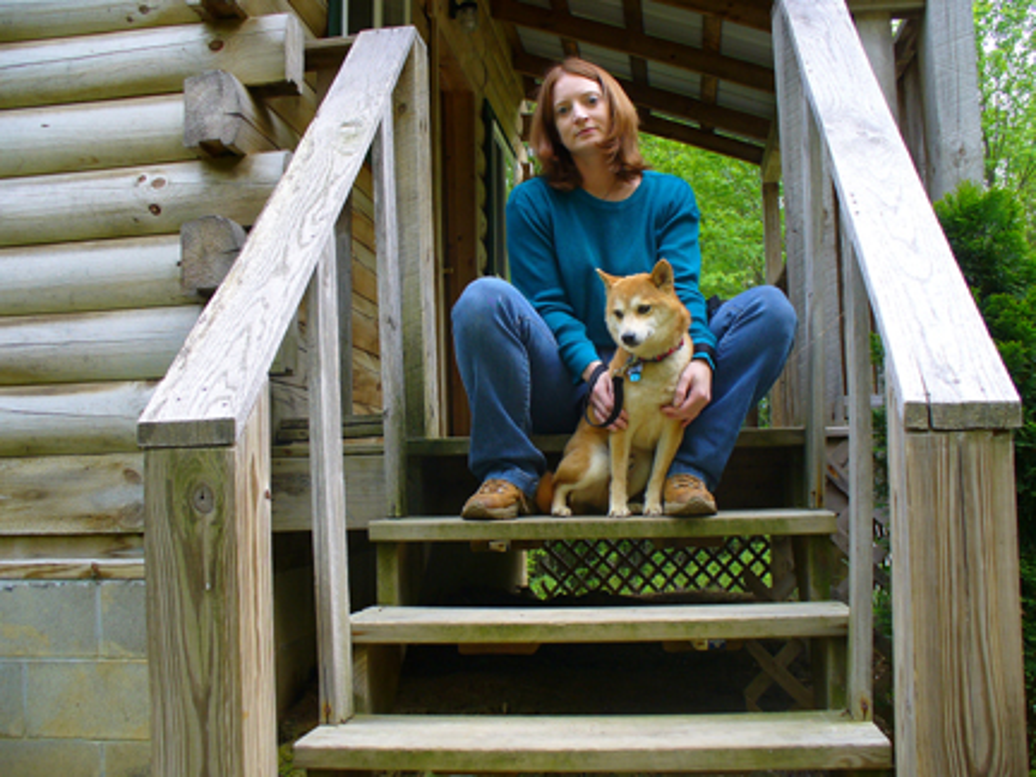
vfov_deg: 38.7
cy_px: 388
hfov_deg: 50.1
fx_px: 1107
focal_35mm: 37
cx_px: 518
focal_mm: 6.1
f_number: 2.8
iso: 80
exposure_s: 1/125
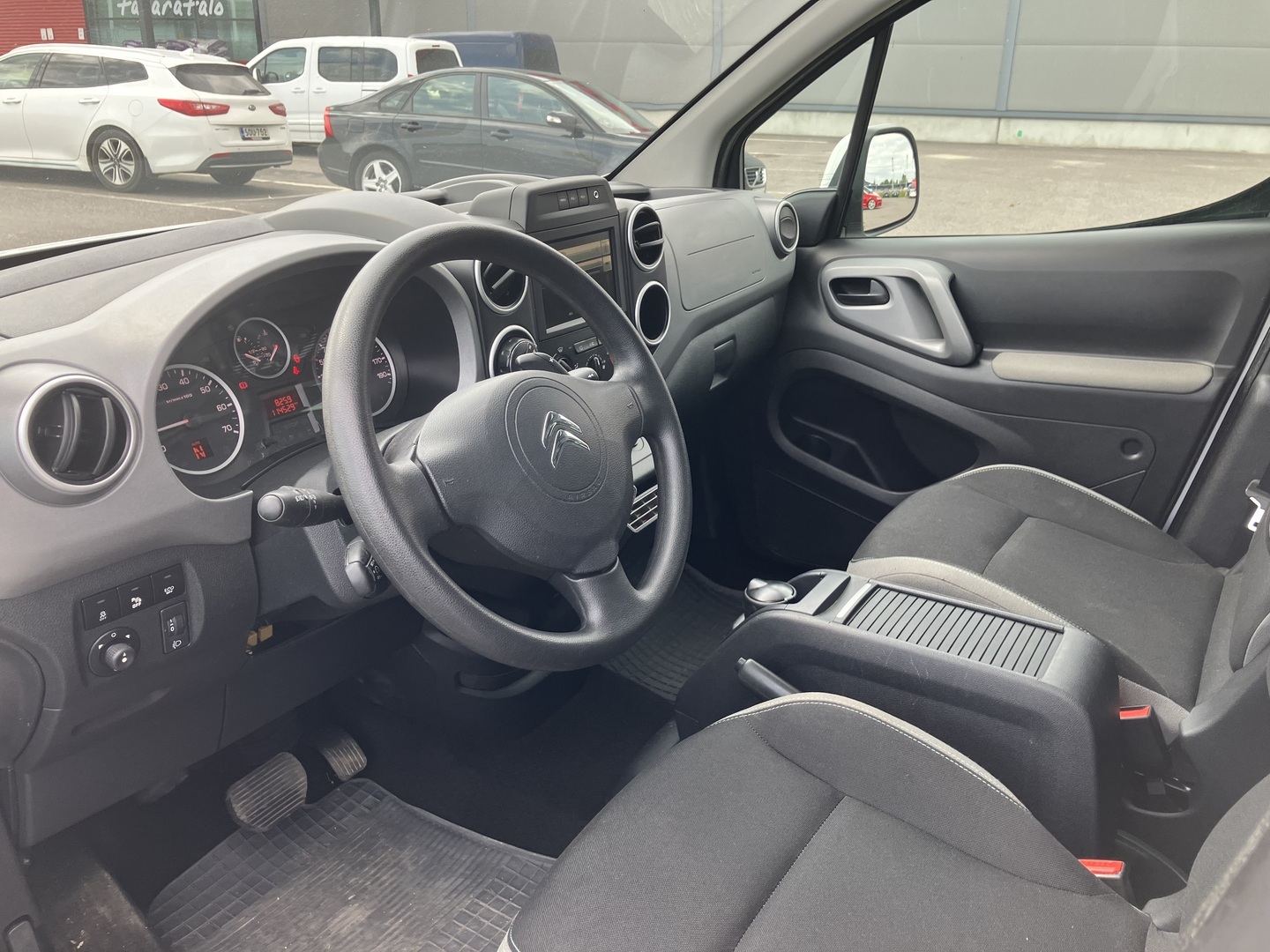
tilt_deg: -18.7
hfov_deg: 63.4
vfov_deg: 49.7
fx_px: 1027
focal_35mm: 28
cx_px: 635
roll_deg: -1.5
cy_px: 476
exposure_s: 1/145
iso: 32
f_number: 1.8
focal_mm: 3.99
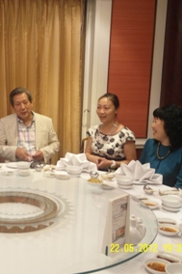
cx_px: 20
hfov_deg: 29.3
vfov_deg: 44.5
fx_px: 334
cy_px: 133
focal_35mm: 44
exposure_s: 1/20
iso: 200
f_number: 2
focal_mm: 6.5
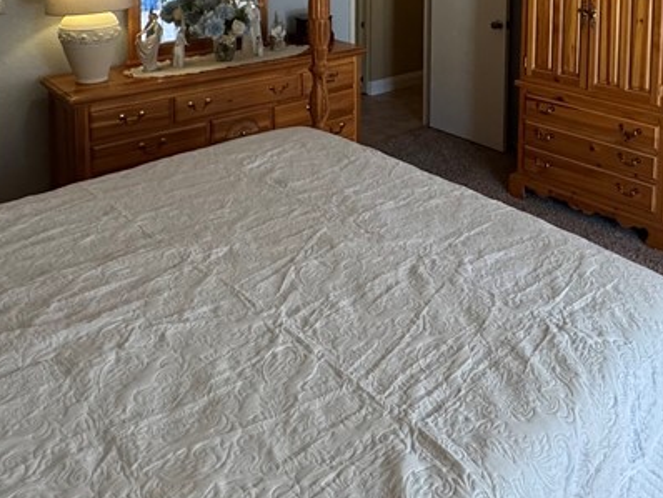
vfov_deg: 34.5
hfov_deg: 50.1
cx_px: 461
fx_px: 690
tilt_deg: -4.5
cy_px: -45
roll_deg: -1.3
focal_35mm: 36
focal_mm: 2.22
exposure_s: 1/120
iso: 320
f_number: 2.2
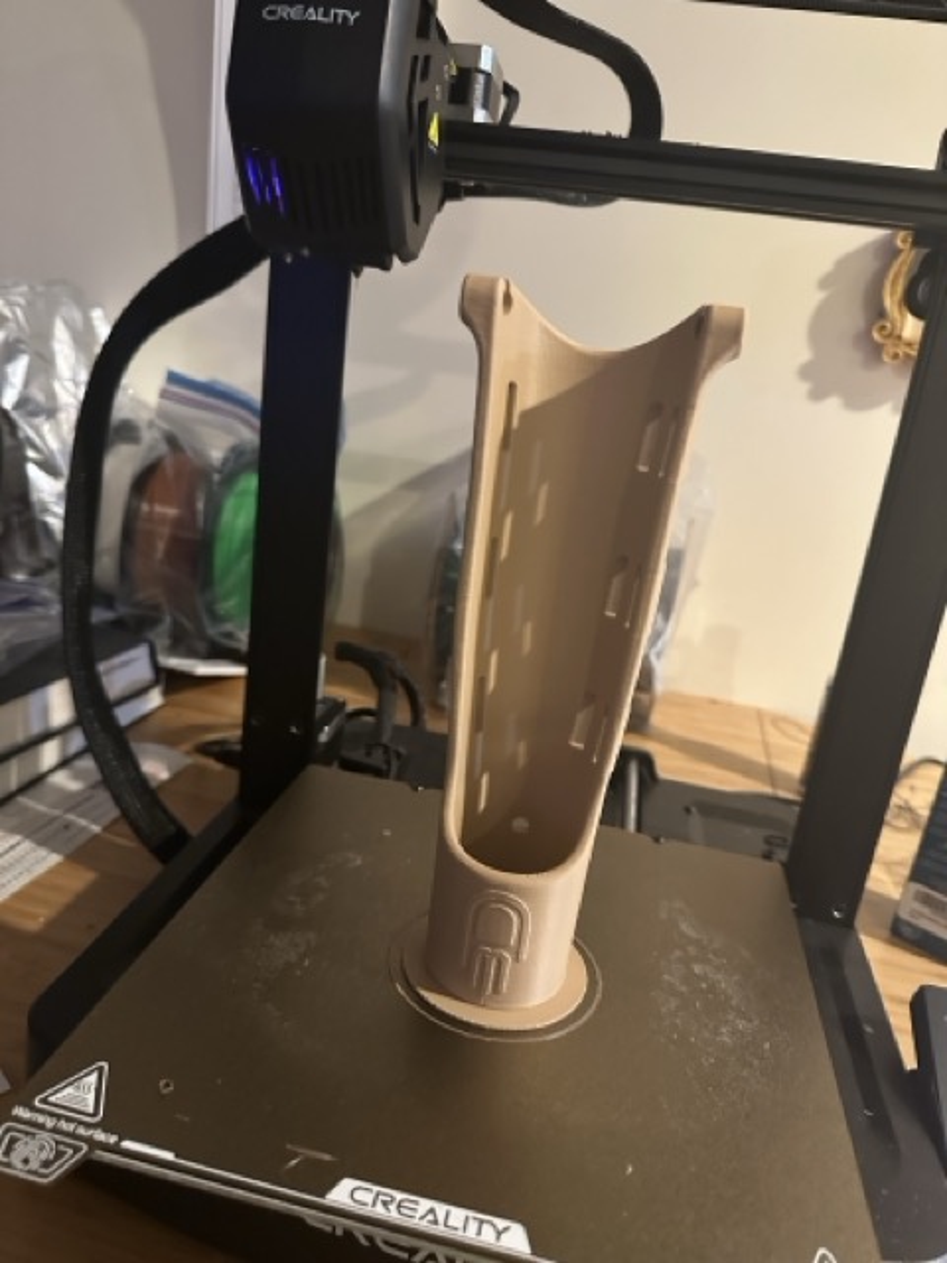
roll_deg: -7.6
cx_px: 474
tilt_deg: -16.6
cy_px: 632
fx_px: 875
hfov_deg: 56.8
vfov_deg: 71.6
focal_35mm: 24
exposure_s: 1/40
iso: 1000
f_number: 1.78
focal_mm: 6.86
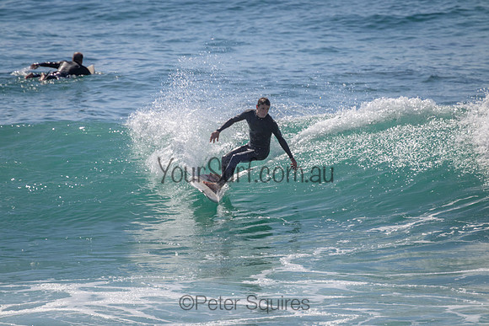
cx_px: 244
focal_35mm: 800
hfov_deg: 2.6
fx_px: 10869
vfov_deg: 1.7
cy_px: 163
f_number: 11
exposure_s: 1/2000
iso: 800
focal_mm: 800
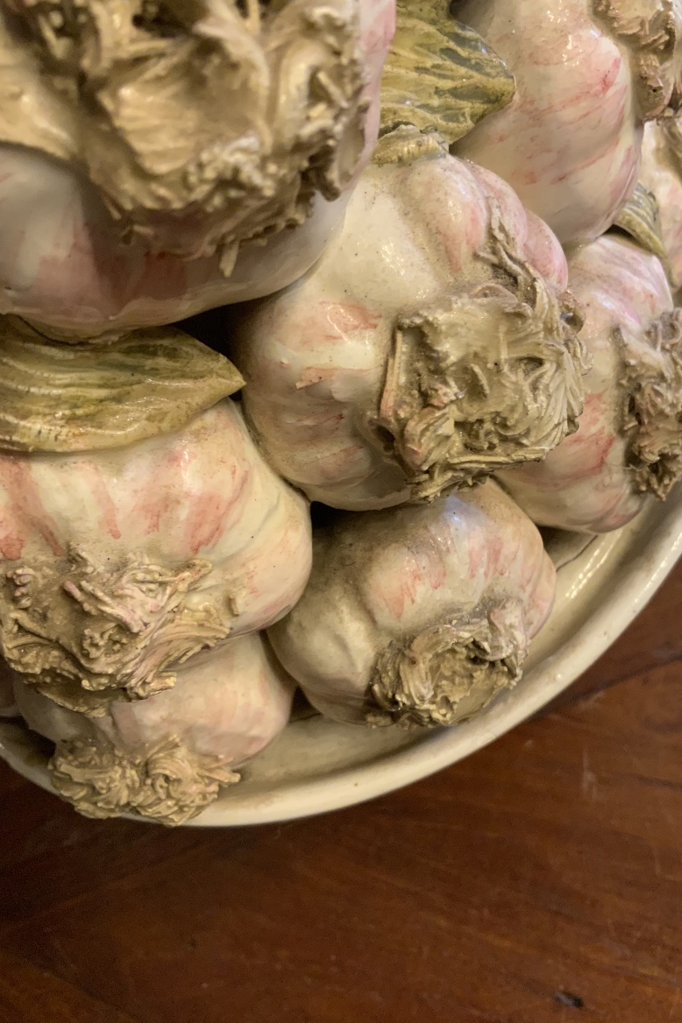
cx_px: 371
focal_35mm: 31
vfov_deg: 60.3
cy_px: 504
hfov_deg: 42.3
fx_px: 881
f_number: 1.8
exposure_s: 1/50
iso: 160
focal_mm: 3
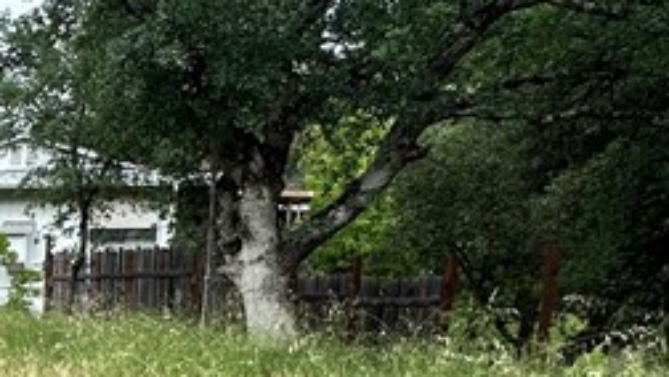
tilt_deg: -7.0
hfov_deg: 25.3
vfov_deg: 18.6
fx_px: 1100
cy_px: 427
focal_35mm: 62
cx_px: -342
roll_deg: -2.4
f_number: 2.2
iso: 40
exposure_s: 1/609
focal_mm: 2.22
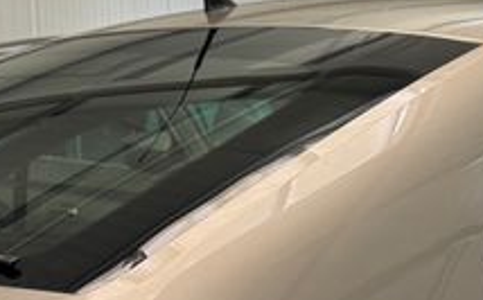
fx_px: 1603
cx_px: 334
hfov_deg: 17.1
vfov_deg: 10.1
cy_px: 550
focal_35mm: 122
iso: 125
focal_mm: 6.76
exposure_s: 1/121
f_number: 1.78
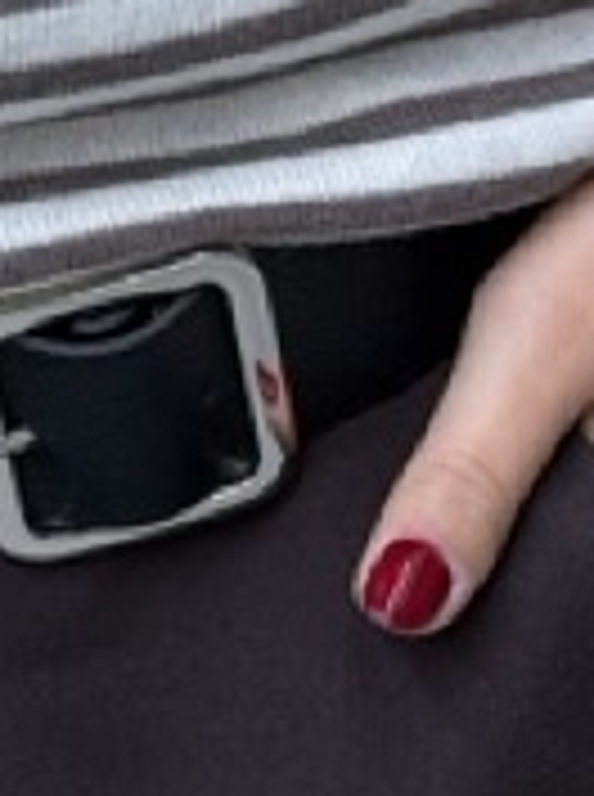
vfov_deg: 5.6
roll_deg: -0.8
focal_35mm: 348
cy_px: -684
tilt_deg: -3.4
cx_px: -630
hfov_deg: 4.2
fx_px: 7991
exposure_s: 1/60
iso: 200
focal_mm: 6.76
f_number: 1.78
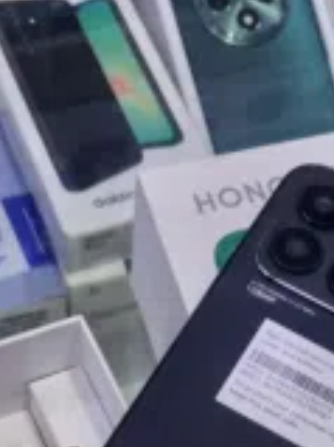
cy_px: 489
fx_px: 812
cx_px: 163
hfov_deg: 23.3
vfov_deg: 28.1
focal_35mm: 63
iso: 80
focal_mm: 4.6
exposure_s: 1/50
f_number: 2
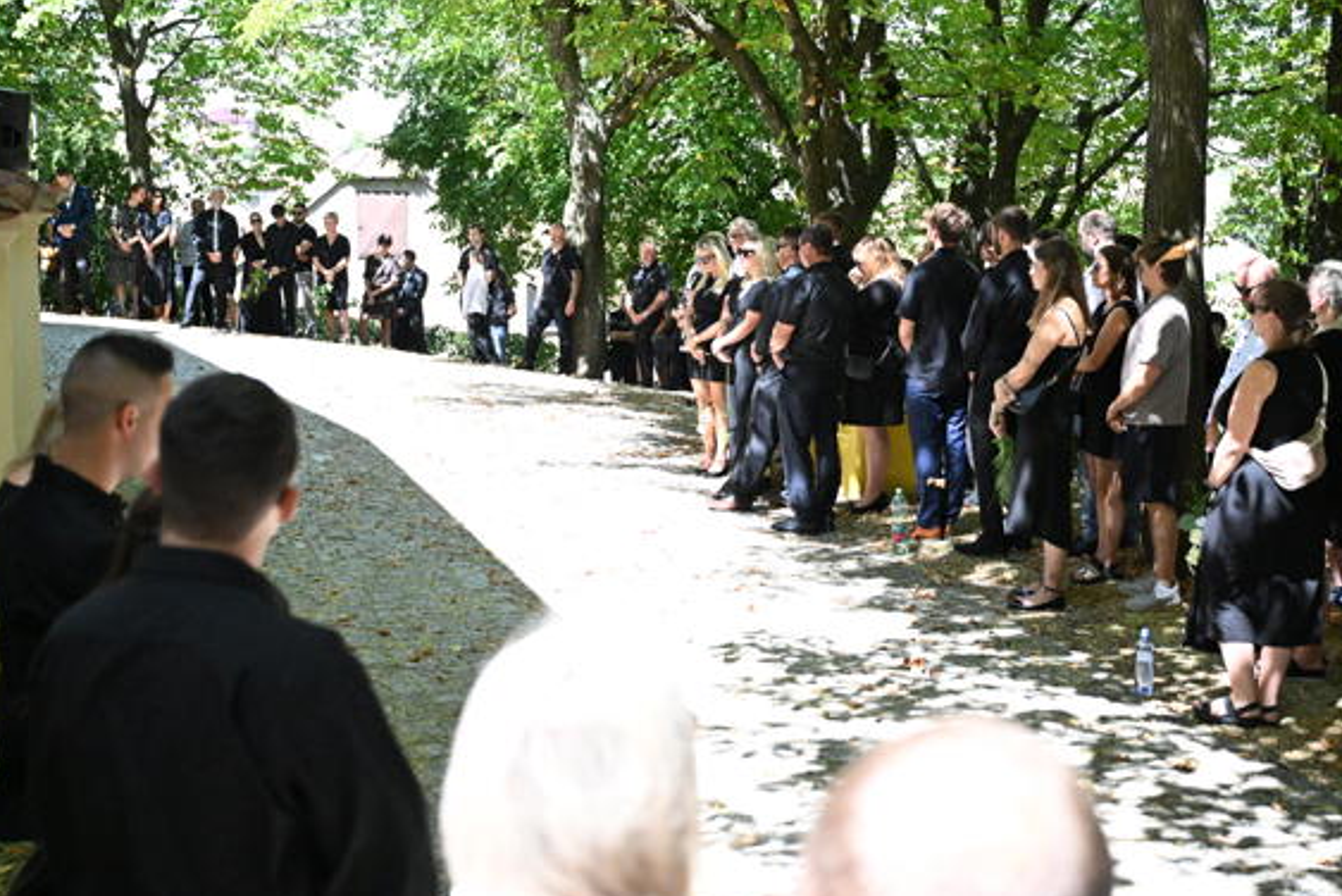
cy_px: 429
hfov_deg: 40.3
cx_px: 679
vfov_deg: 27.6
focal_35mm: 49
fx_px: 1827
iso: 10000
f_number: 3.2
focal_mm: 40
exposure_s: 1/16000
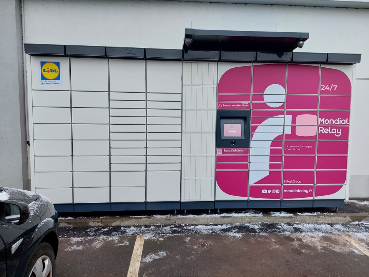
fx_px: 256
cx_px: 184
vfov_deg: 56.8
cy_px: 138
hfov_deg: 71.6
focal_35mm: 24
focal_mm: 5.23
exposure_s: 1/174
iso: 40
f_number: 1.8
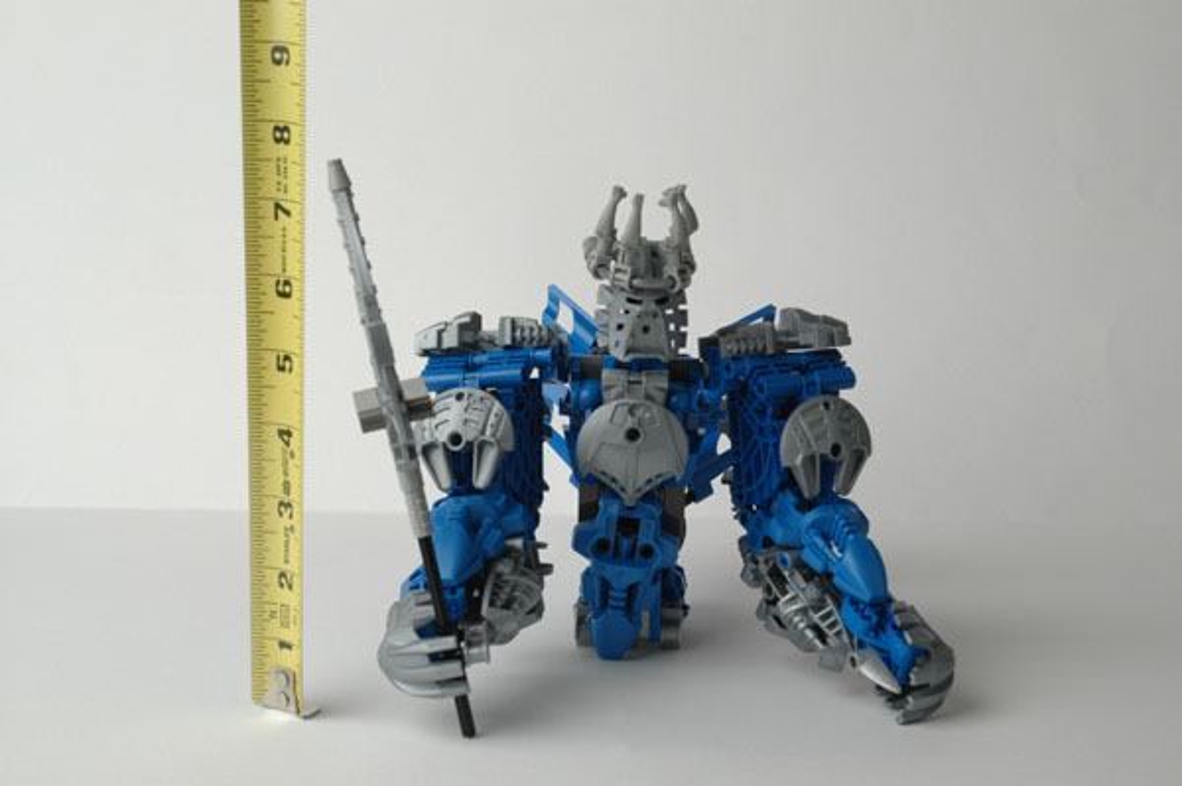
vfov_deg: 17.5
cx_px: 591
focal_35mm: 78
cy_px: 393
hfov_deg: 26.0
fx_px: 2559
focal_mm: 52
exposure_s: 1/60
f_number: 11
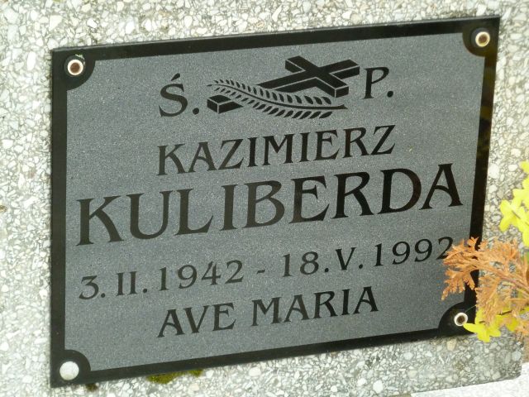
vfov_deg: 10.1
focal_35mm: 147
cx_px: 264
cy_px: 198
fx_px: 2246
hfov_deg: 13.4
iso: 500
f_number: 4.5
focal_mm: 24.1
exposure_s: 1/125
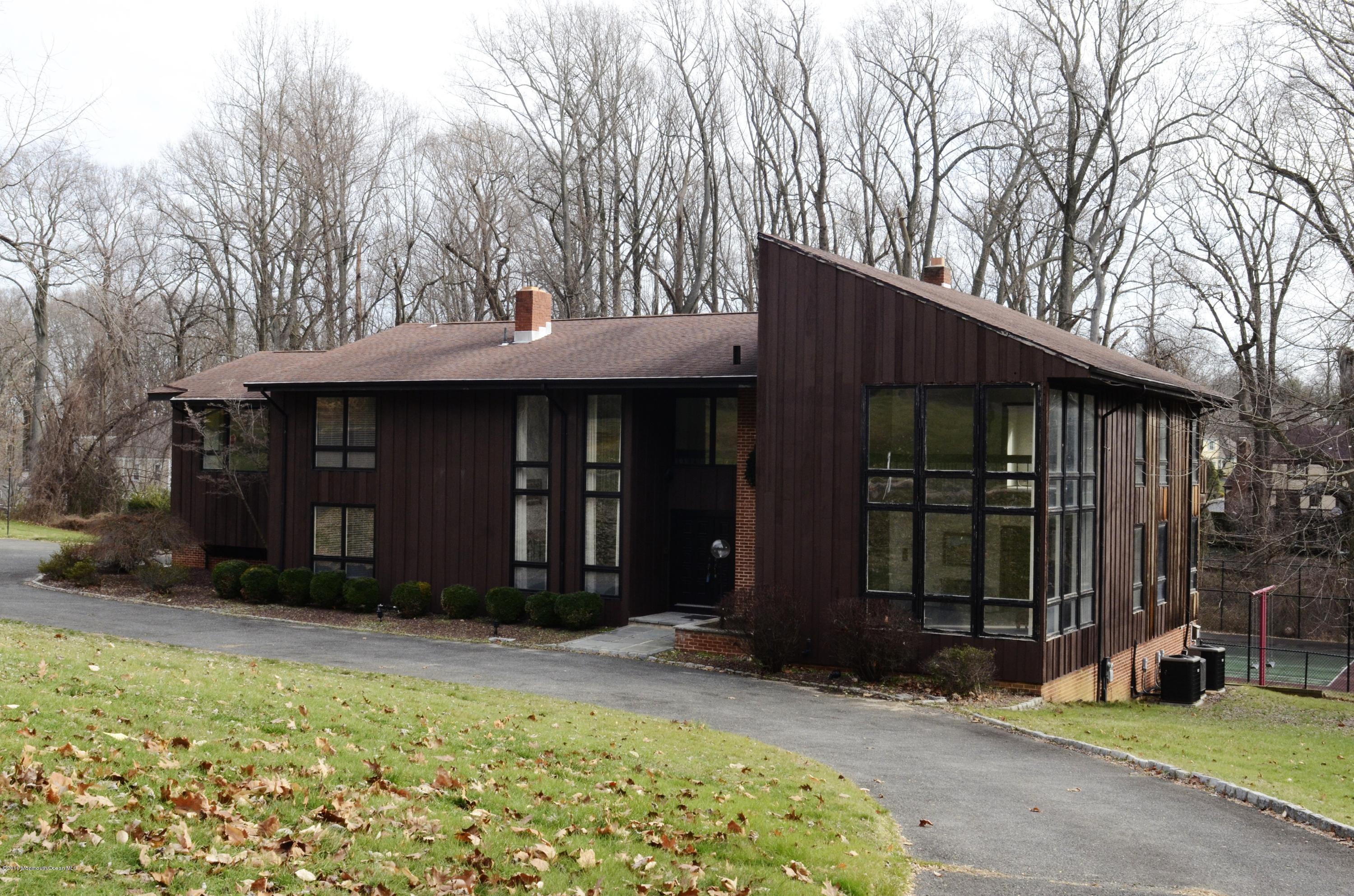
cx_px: 677
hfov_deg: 48.0
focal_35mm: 40
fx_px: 1520
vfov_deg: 32.9
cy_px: 448
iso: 800
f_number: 13
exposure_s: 1/250
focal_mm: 27
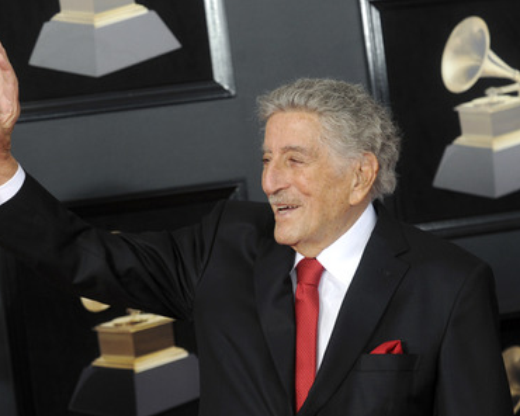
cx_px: 242
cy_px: 209
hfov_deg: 18.3
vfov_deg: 14.7
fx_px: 1616
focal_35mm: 105
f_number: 4.5
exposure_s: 1/500
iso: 1600
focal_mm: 92
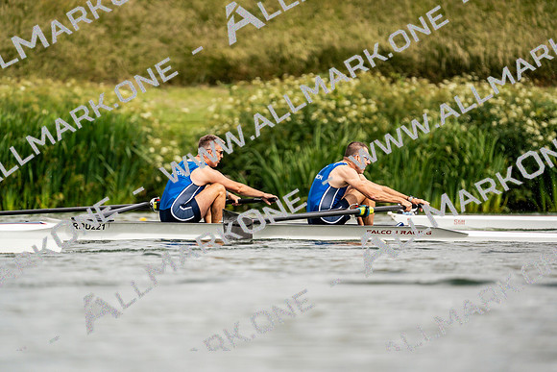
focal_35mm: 600
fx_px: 9285
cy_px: 186
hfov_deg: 3.4
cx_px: 278
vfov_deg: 2.3
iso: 320
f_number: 6.3
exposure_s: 1/2000
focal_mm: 600
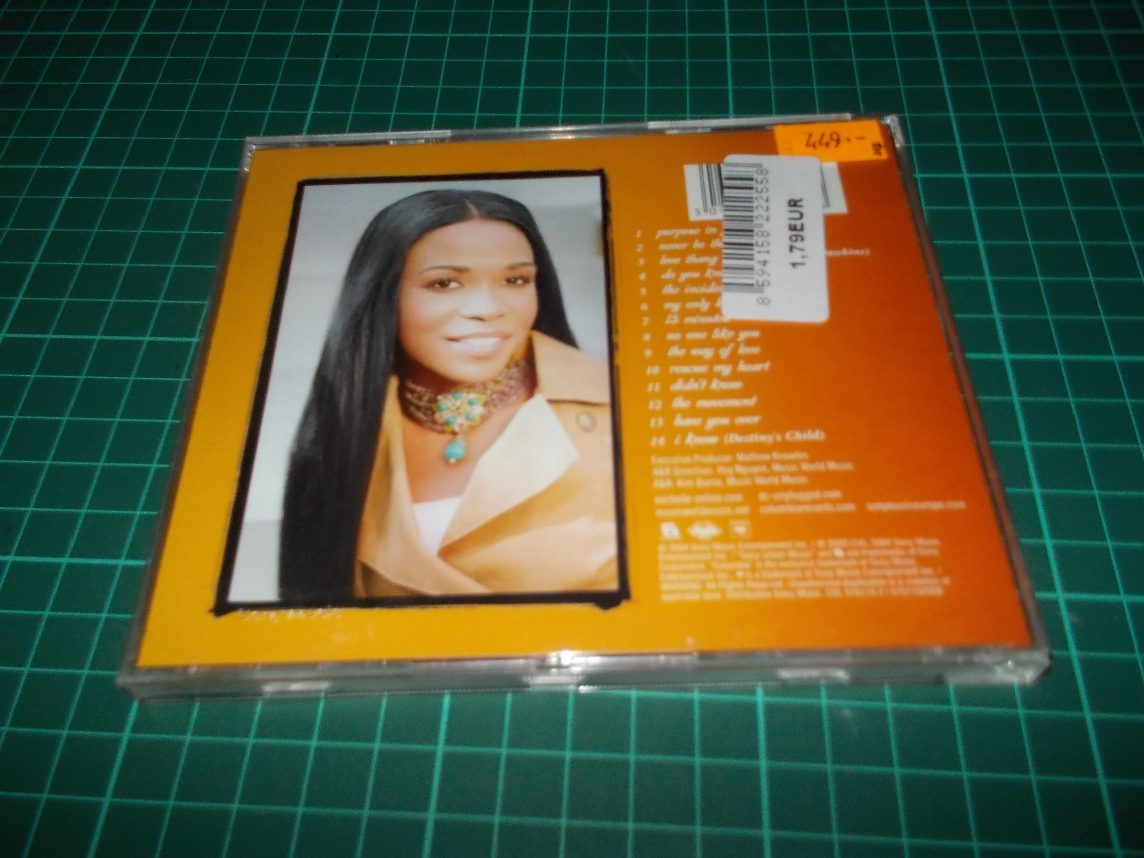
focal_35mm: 29
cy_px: 429
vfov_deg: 48.2
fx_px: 958
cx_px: 572
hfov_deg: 61.7
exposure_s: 1/30
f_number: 3.3
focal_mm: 4.1
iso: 200
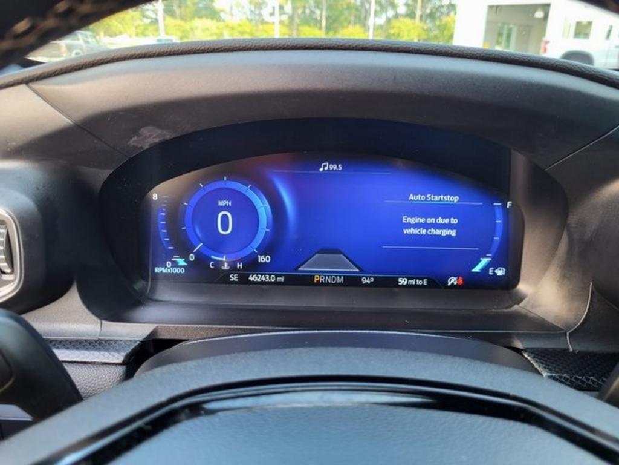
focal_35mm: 26
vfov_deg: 53.1
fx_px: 465
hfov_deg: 67.3
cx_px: 310
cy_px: 232
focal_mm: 5.4
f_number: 1.8
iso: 200
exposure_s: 1/100
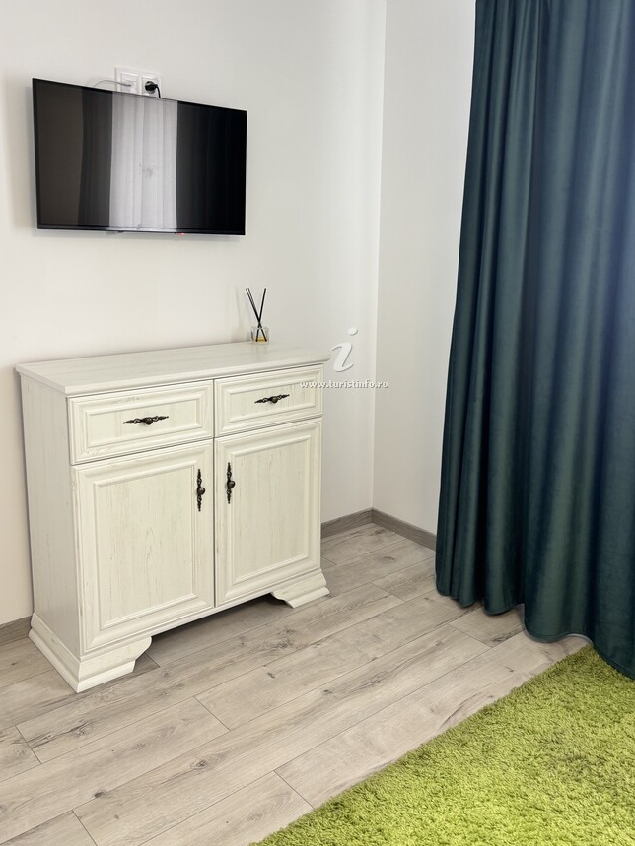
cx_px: 351
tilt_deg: -10.6
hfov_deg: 45.4
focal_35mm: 31
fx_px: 758
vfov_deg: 58.1
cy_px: 363
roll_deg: -1.1
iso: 64
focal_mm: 5.96
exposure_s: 1/50
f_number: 1.6
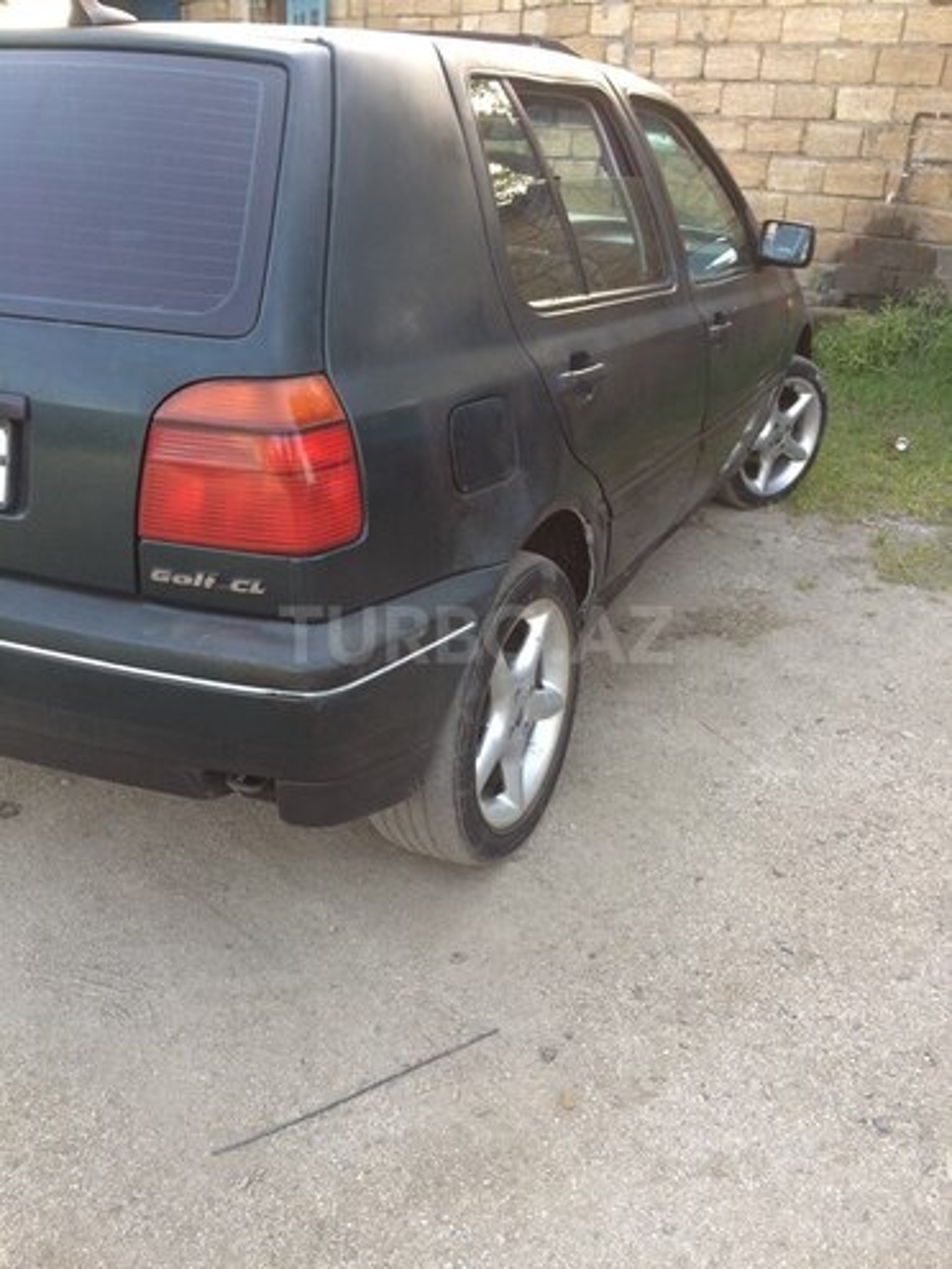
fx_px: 1063
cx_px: 476
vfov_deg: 61.7
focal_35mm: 29
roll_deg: -2.6
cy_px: 634
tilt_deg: -26.4
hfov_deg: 48.2
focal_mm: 4.15
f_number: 2.2
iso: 50
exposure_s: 1/100
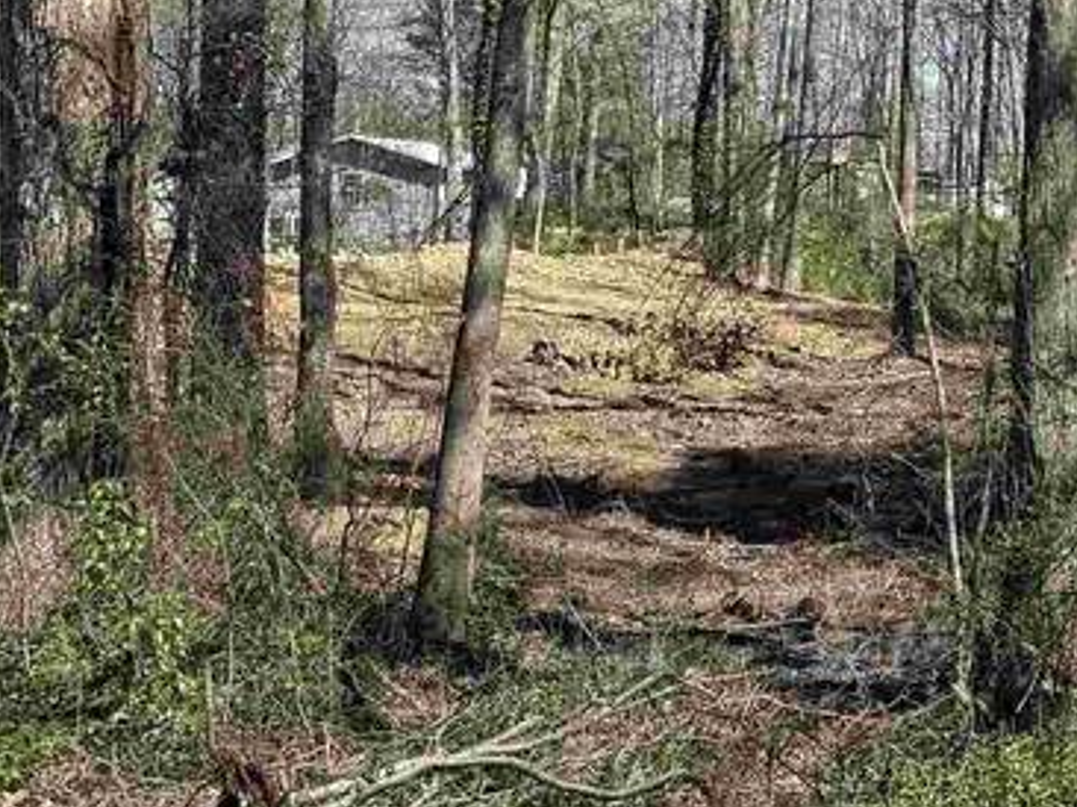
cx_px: 1739
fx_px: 2612
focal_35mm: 84
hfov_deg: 19.4
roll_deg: +0.6
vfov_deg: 16.9
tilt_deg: +8.3
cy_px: -115
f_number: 1.78
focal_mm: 6.76
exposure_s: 1/2110
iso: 80
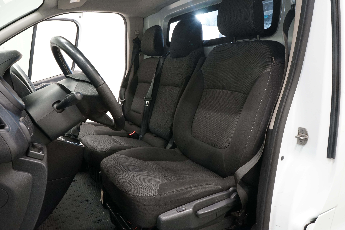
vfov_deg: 46.4
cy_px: 115
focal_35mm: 28
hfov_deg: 65.5
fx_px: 268
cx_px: 172
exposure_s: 1
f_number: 18
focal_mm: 28
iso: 800
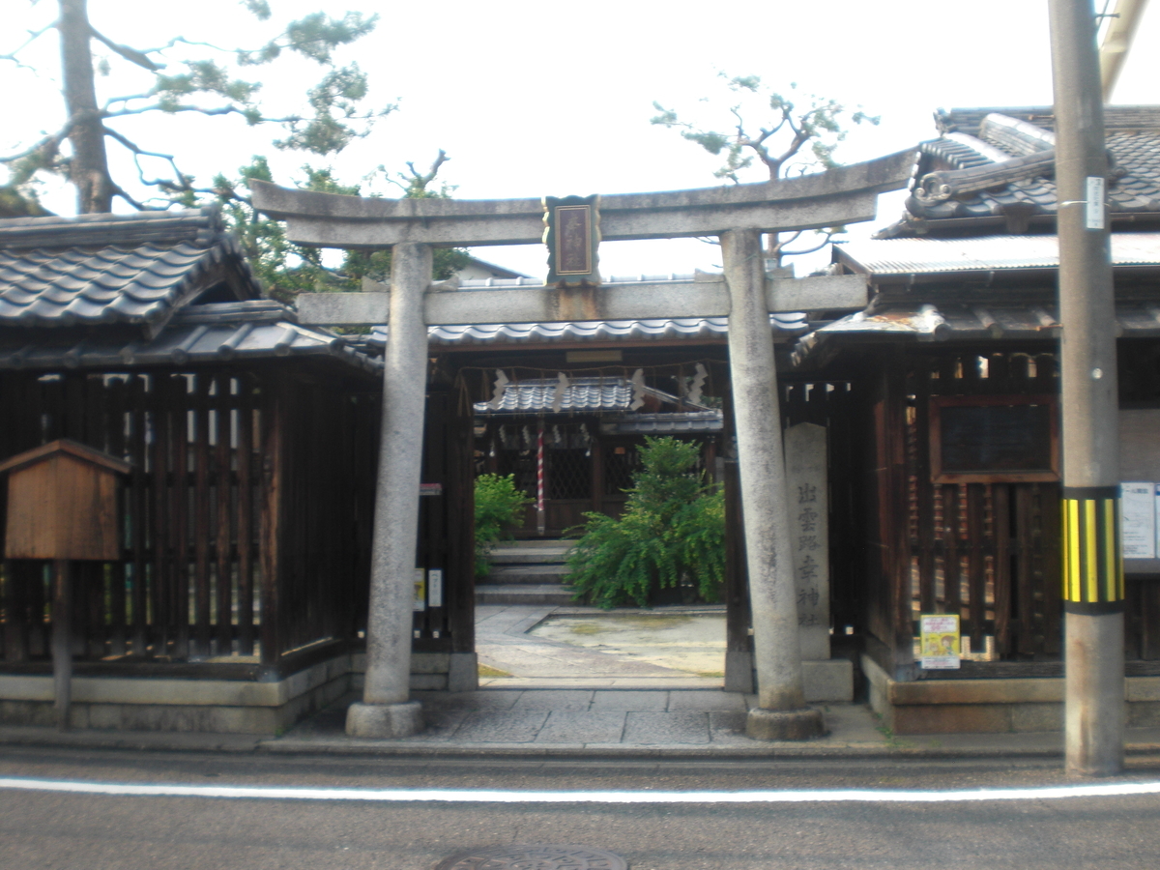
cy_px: 435
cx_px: 580
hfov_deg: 49.0
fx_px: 1273
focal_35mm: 38
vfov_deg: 37.7
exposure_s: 1/200
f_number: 3.1
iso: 64
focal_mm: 6.3
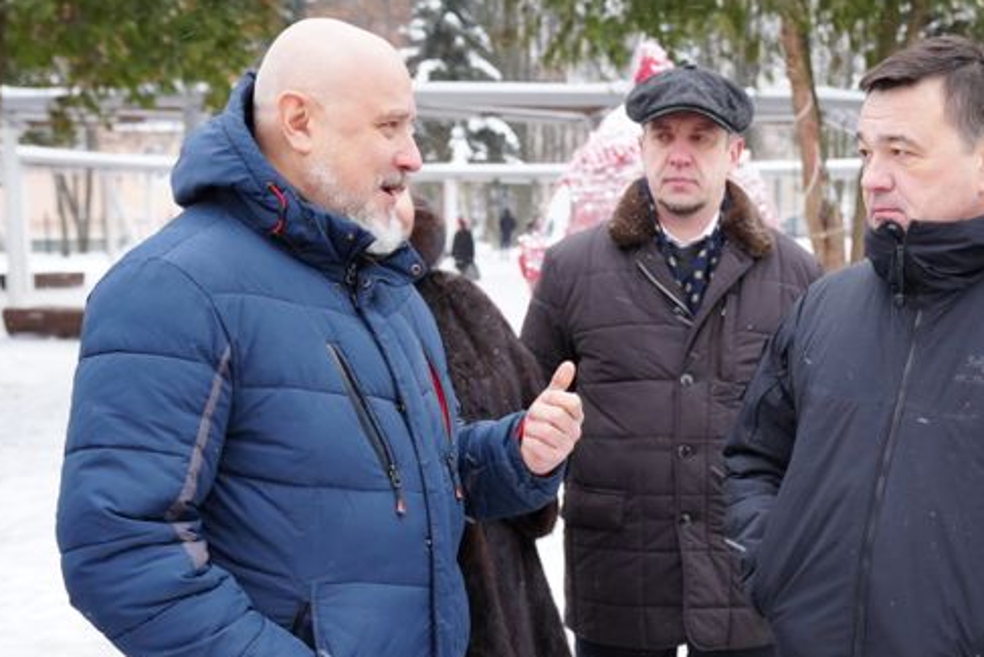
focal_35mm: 53
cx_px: 642
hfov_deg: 37.2
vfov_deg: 25.4
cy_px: 431
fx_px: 1449
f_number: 4.5
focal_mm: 37
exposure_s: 1/250
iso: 2000
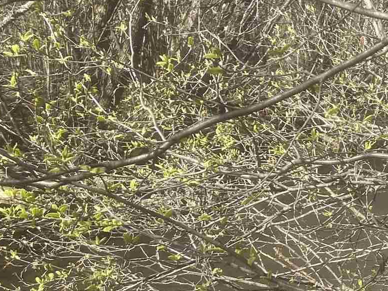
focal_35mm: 103
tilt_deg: -9.9
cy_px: 244
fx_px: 1155
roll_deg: -0.3
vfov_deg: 14.3
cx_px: 676
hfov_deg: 16.3
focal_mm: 5.7
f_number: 1.5
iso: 50
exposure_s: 1/873
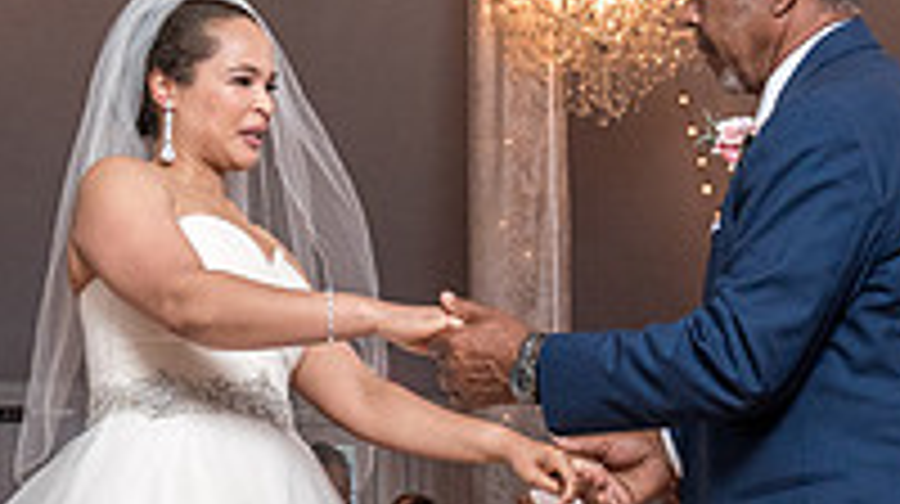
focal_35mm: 93
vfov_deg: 12.8
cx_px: 411
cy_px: 509
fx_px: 2217
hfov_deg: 22.9
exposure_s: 1/200
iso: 2000
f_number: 4
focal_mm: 26
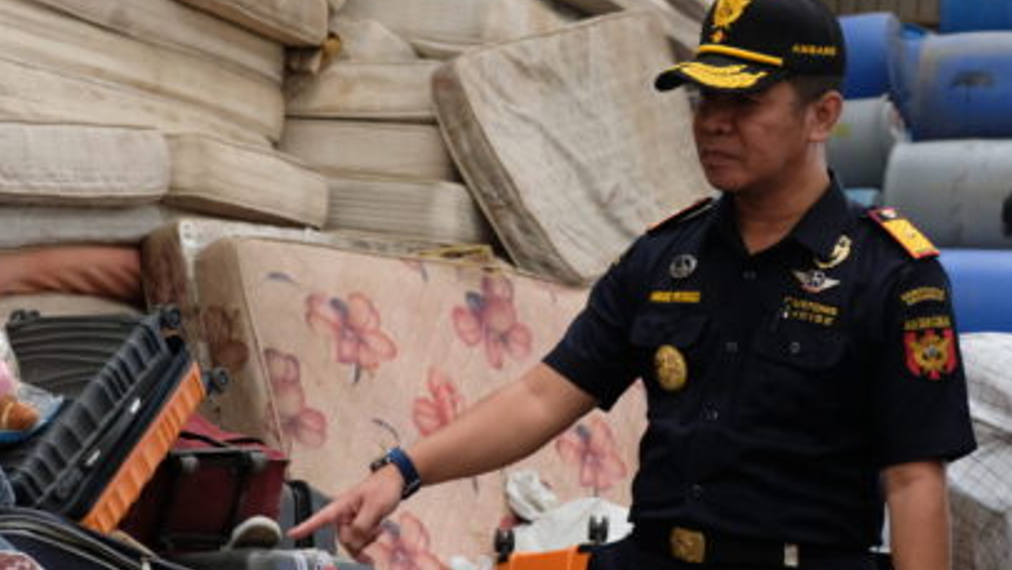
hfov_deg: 26.8
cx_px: 525
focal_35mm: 79
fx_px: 2120
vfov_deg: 15.3
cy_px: 240
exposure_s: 1/250
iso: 1600
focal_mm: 40.7
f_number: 4
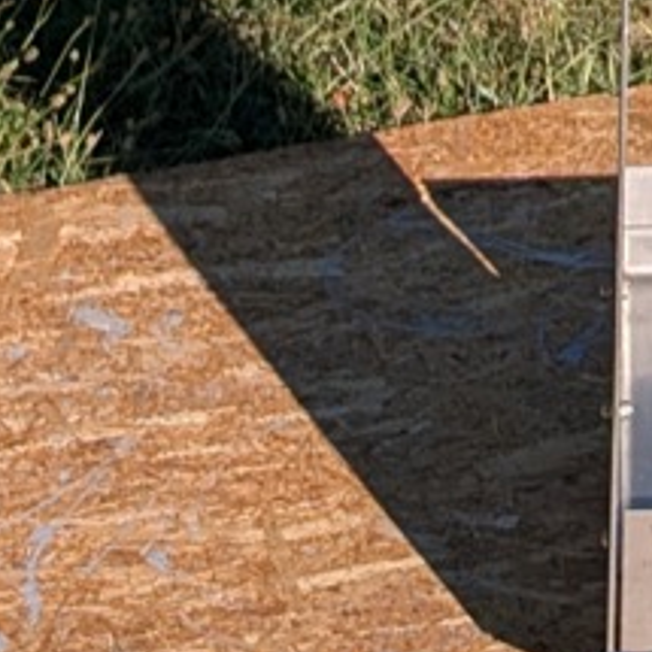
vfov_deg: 7.1
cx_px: 1541
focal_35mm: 242
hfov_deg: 6.9
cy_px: -408
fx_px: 5157
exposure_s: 1/1686
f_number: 1.68
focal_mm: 6.9
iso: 20
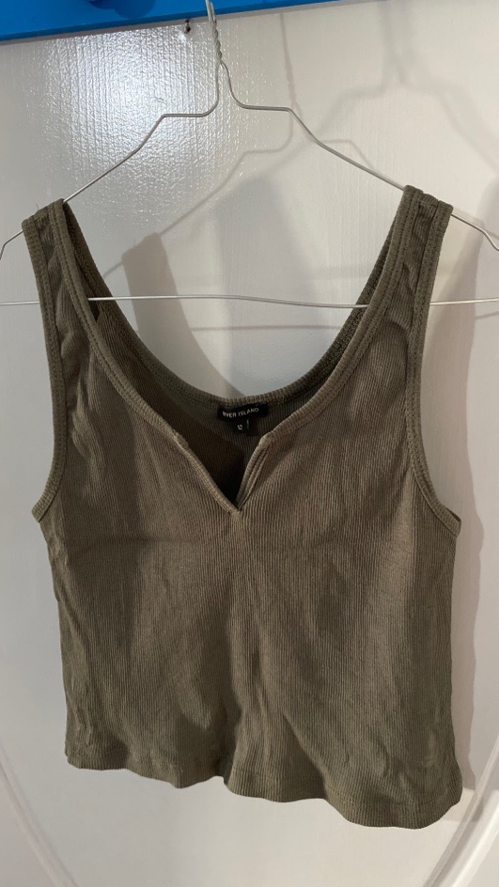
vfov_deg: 64.3
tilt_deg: -15.0
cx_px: 235
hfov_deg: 38.9
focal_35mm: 30
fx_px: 706
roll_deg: +0.2
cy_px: 463
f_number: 1.8
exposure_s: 1/50
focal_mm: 4.25
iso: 500
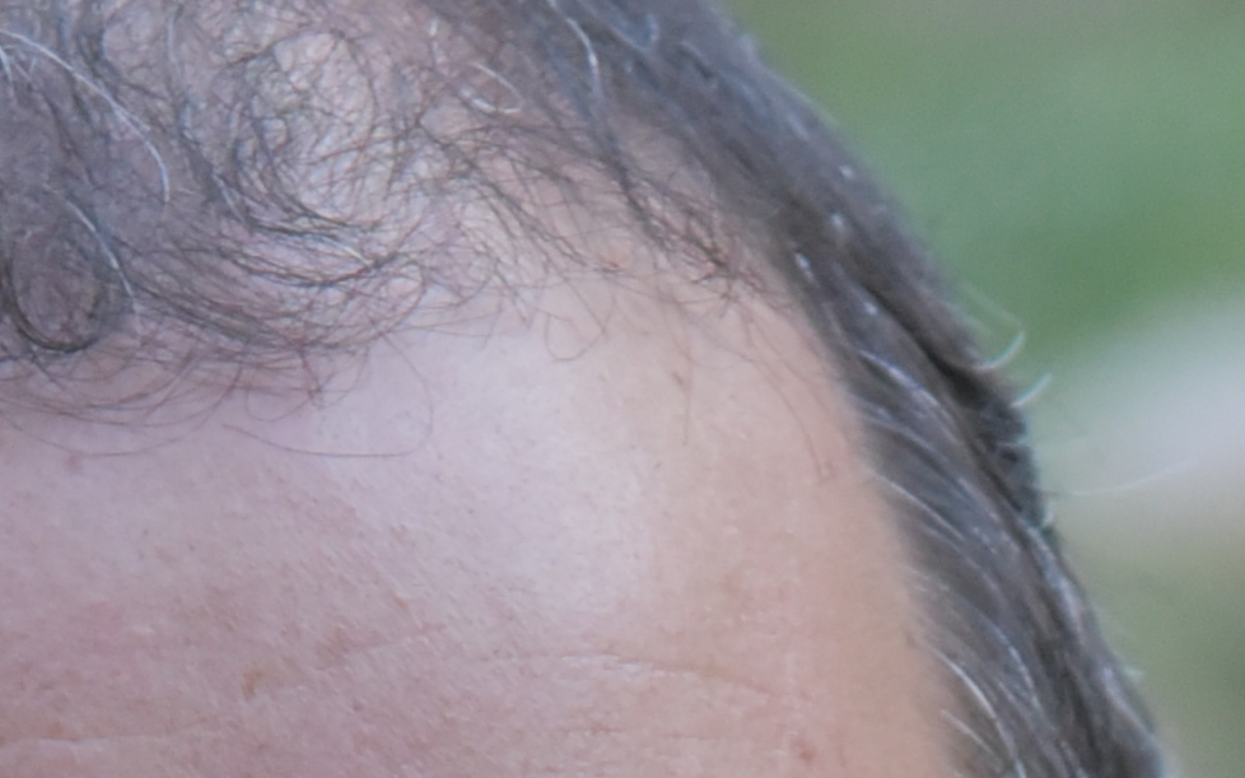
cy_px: 2231
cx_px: 1029
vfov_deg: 2.2
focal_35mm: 596
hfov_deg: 3.5
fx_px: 20220
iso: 2500
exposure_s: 1/100
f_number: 5
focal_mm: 95
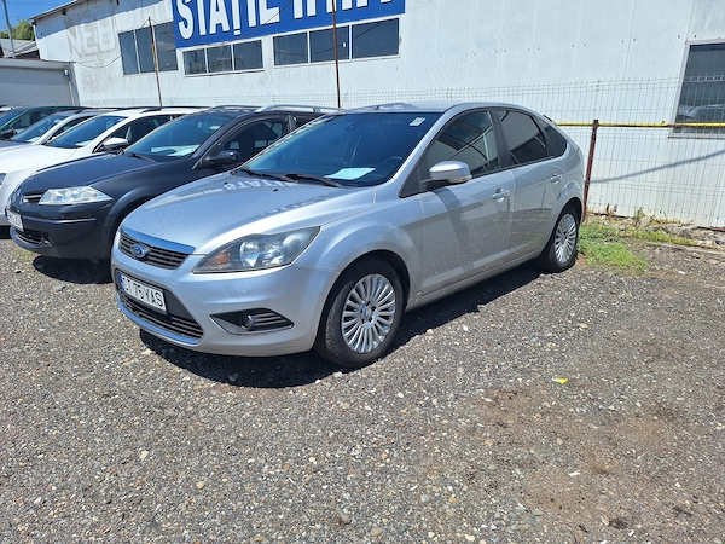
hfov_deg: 73.9
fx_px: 482
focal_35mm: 23
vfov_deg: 58.9
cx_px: 362
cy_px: 272
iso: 40
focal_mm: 5.54
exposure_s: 1/4098
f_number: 1.8
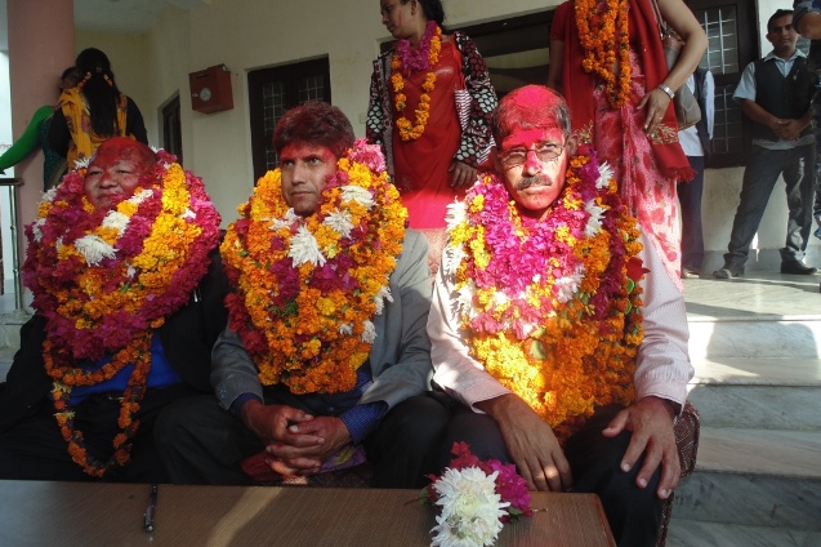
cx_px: 411
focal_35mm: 23
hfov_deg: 76.1
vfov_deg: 55.0
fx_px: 524
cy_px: 249
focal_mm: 4
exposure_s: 1/200
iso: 80
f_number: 3.1
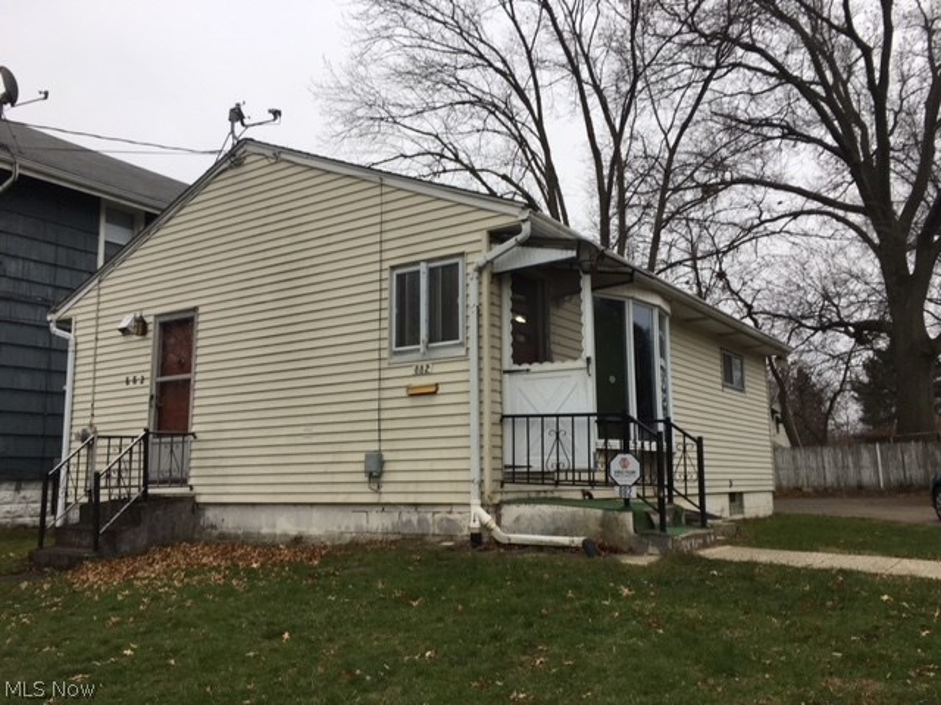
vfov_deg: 48.2
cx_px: 470
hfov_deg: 61.7
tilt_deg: +10.9
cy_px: 352
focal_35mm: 29
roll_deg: +0.6
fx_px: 788
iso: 32
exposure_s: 1/120
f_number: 2.2
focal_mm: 4.15
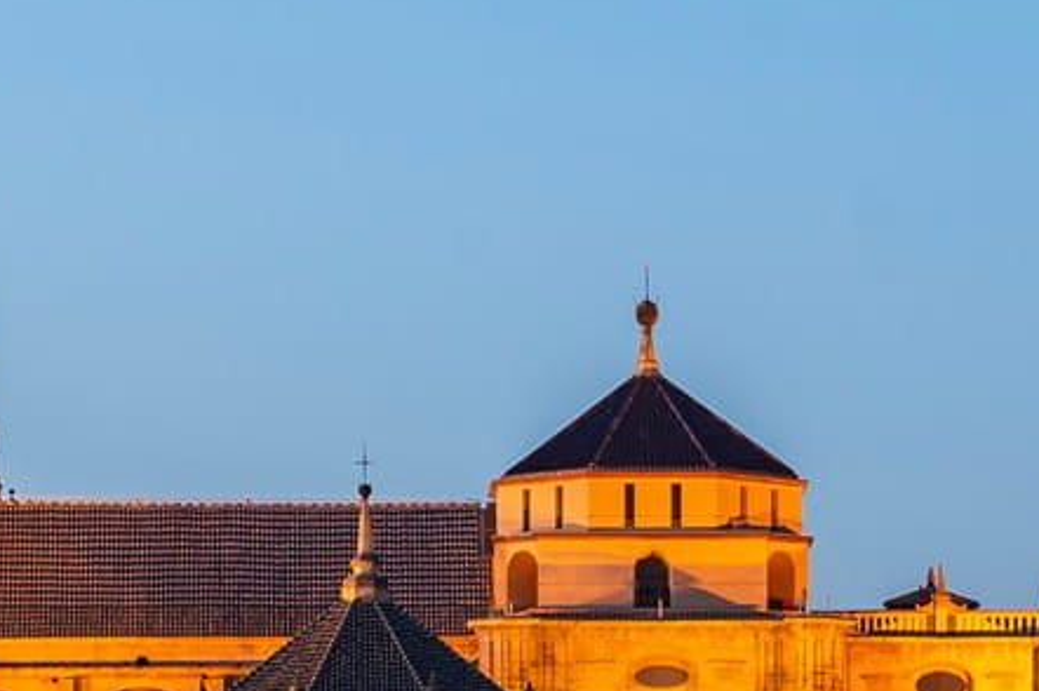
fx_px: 9401
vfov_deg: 4.2
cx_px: 614
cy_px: 1296
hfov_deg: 6.3
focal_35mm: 326
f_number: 8
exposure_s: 2
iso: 100
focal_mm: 75
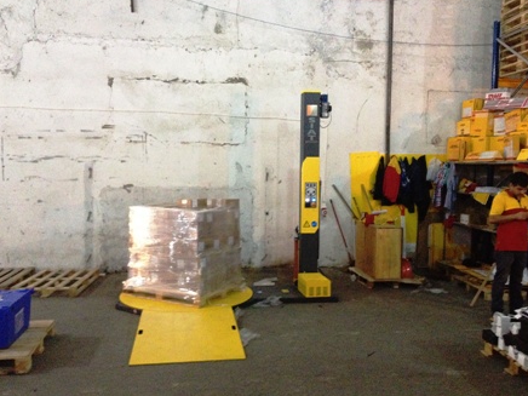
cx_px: 269
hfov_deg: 51.4
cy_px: 195
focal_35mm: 36
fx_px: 549
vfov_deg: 39.7
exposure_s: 1/15
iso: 640
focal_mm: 4.28
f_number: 2.4
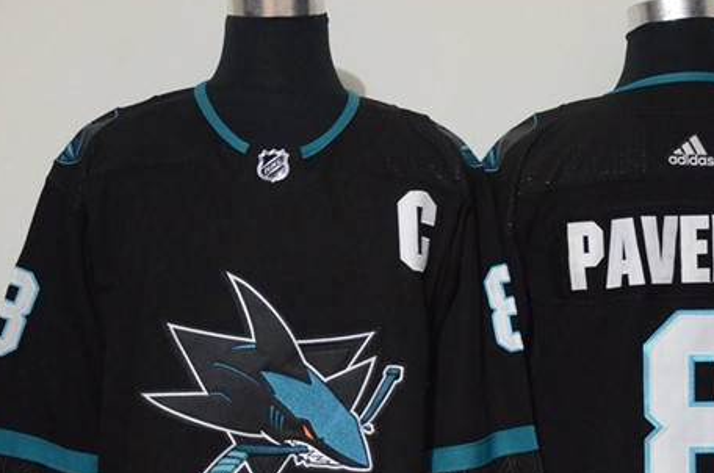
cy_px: 371
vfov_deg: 13.6
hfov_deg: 20.4
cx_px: 457
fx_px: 1979
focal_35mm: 100
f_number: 4.2
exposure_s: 1/15
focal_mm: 38
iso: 4000
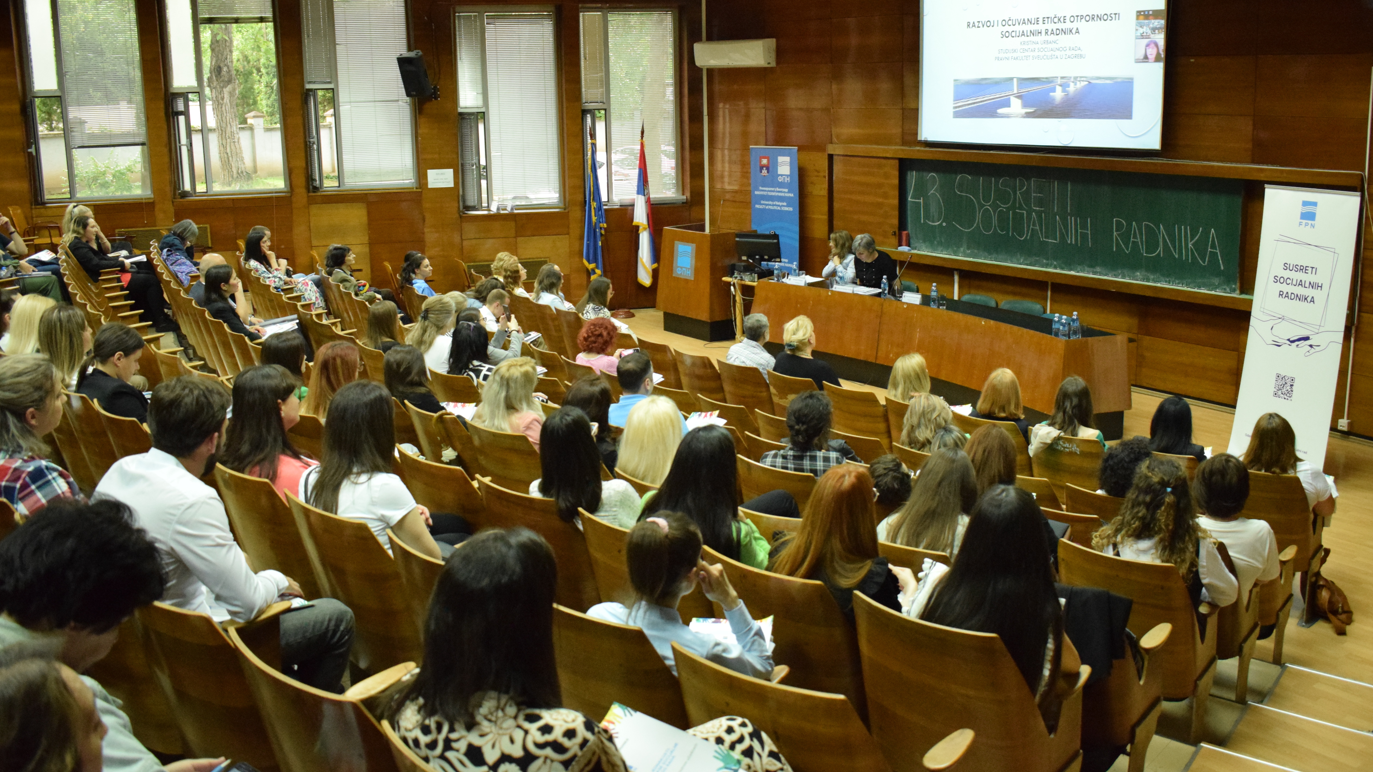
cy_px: 336
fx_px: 1274
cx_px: 693
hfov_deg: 56.6
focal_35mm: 35
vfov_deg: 33.7
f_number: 5
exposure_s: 1/125
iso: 4000
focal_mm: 22
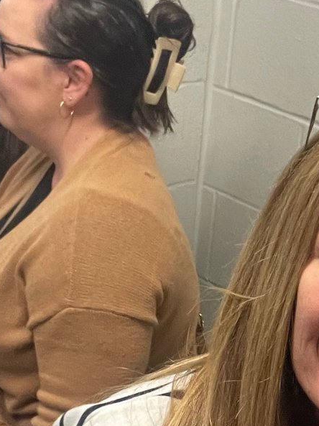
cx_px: 369
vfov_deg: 23.9
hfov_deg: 17.5
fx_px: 996
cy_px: 320
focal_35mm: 81
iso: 250
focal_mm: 2.71
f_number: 2.2
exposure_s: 1/60
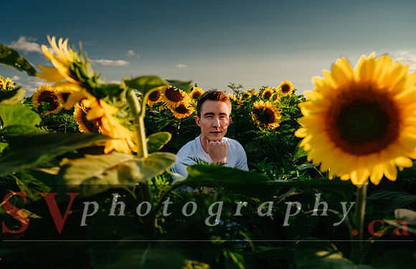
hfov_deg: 53.2
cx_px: 185
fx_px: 414
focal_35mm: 36
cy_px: 173
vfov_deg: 35.7
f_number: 5.6
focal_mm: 39.6
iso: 100
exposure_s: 1/100
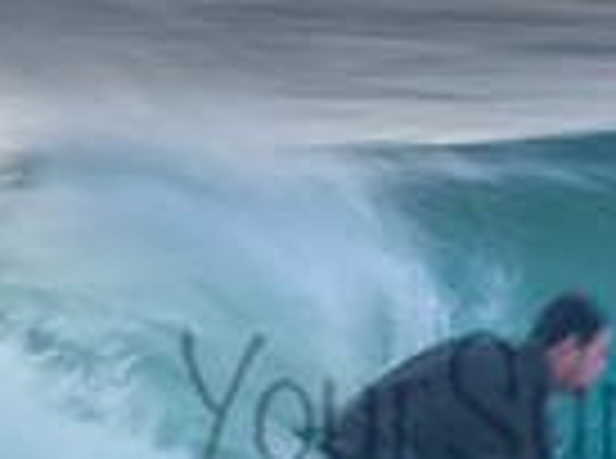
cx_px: 653
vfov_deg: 0.4
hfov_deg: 0.6
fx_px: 62688
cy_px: 241
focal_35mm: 3532
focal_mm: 500
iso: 100
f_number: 18
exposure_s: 1/20
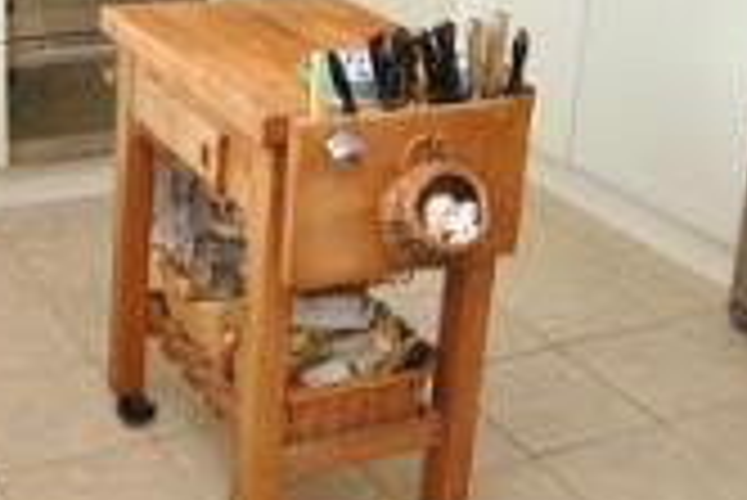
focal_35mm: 59
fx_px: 1225
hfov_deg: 33.2
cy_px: 2
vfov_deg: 22.2
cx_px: 182
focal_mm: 10
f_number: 4
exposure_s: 1/60
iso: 200
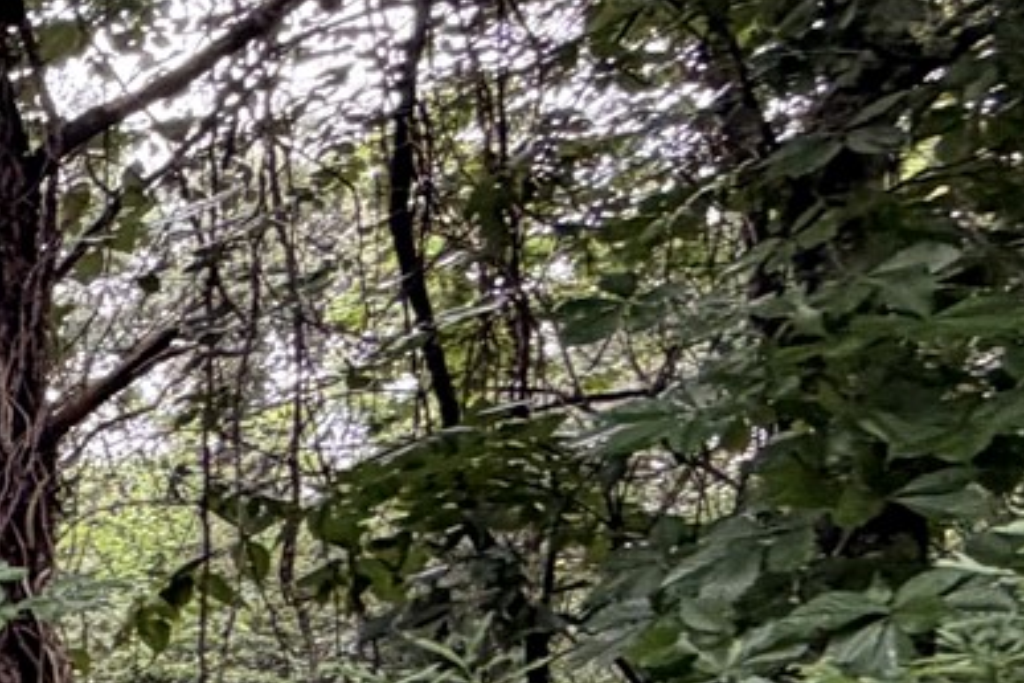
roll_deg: -0.8
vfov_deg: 15.8
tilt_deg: +4.2
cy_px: 1109
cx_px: -1503
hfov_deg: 14.6
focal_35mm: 77
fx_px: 2190
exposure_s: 1/121
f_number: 2.2
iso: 160
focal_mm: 2.22
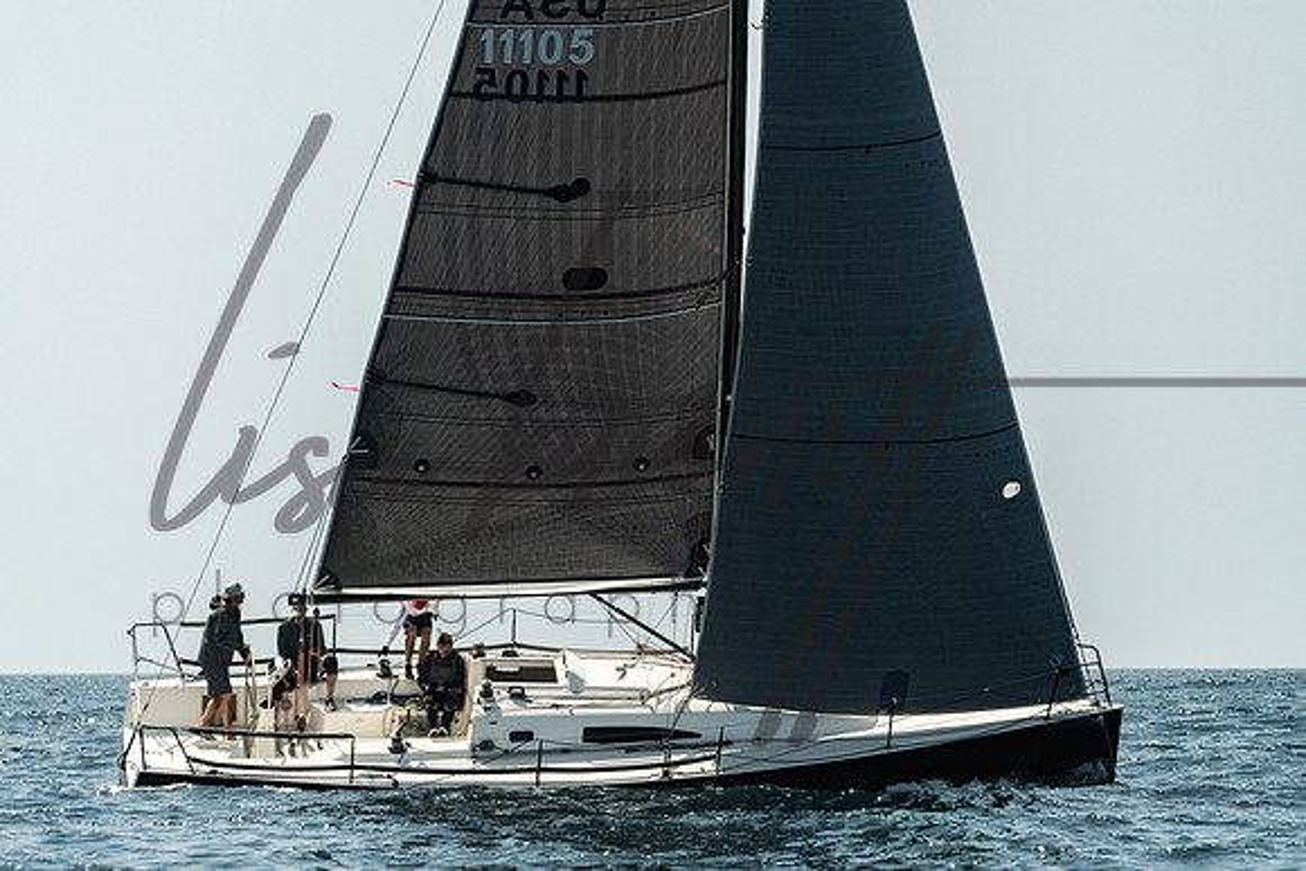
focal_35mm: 225
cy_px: 515
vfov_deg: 6.1
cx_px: 643
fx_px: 8155
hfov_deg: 9.2
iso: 320
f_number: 6.3
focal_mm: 140
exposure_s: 1/1600
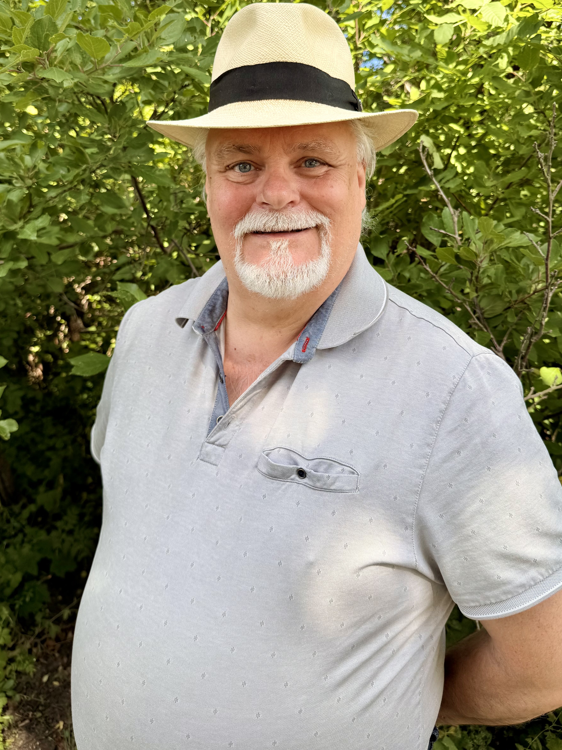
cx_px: 267
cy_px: 308
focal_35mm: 29
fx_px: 628
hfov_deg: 48.2
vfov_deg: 61.2
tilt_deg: -0.4
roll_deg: -0.8
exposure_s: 1/898
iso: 80
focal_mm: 6.76
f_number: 1.78
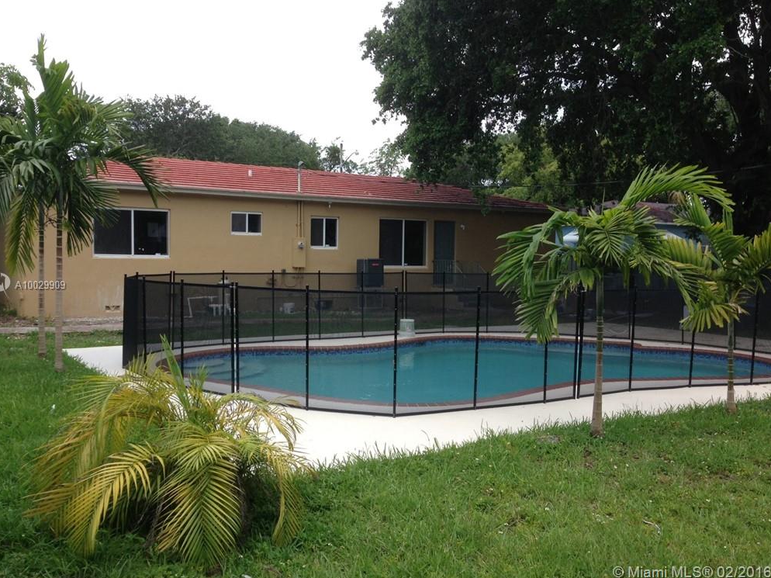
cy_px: 286
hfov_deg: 54.0
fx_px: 757
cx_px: 382
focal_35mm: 34
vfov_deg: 41.8
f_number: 2.4
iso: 50
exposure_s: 1/733
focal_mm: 4.13
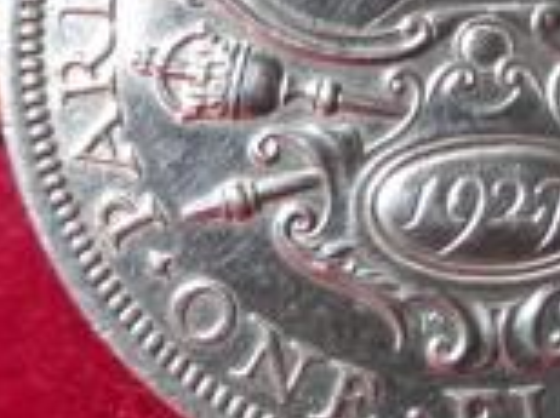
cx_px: 487
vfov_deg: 20.8
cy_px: 105
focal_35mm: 70
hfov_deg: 27.0
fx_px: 1131
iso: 100
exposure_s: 1/30
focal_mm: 4
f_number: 3.2
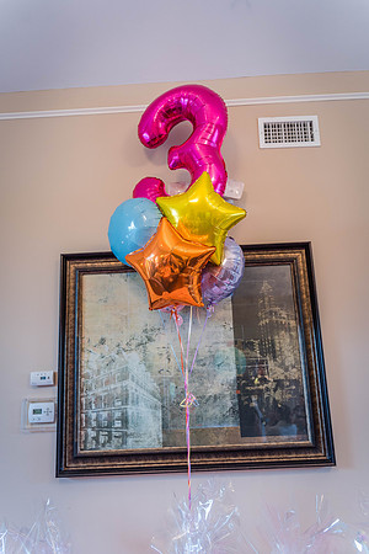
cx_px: 184
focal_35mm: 28
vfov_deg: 65.5
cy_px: 277
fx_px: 430
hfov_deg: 46.4
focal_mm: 28
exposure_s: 1/160
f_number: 2.8
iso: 1000
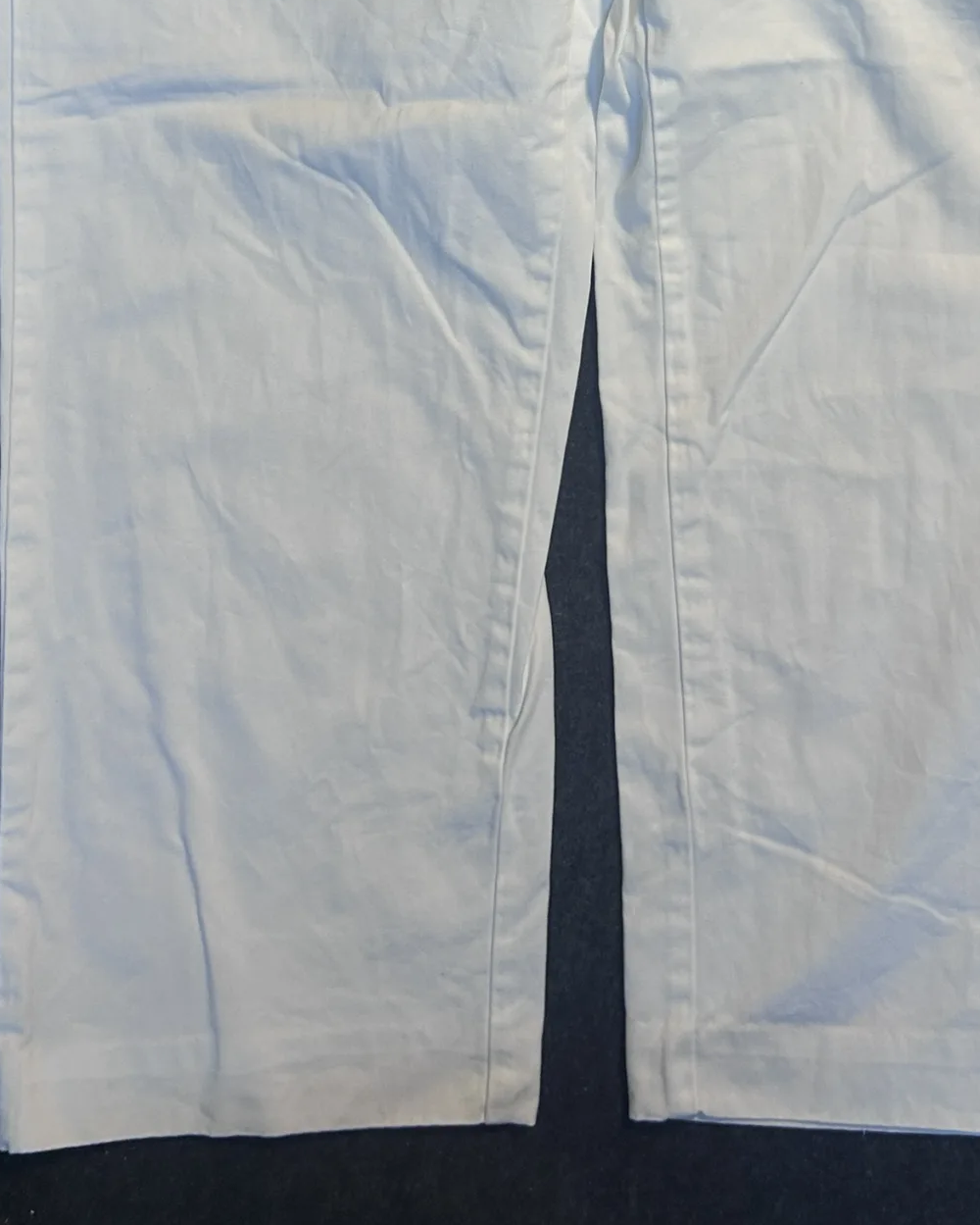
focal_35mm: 52
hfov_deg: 29.1
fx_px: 1884
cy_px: 40
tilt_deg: -66.4
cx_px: 592
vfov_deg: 33.4
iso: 64
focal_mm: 5.7
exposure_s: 1/100
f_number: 1.5
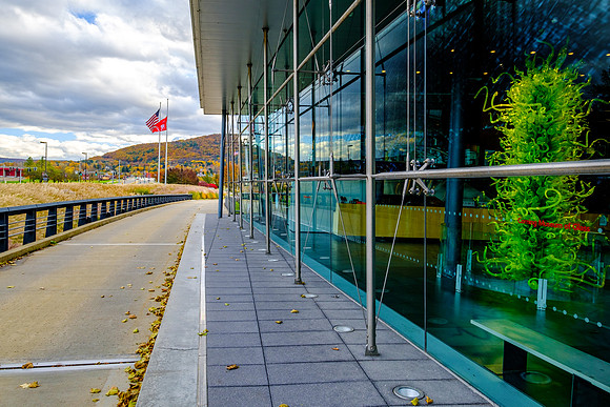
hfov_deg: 72.5
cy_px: 200
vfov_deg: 52.2
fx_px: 415
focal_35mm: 25
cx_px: 290
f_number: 8
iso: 200
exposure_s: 1/17
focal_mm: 15.1
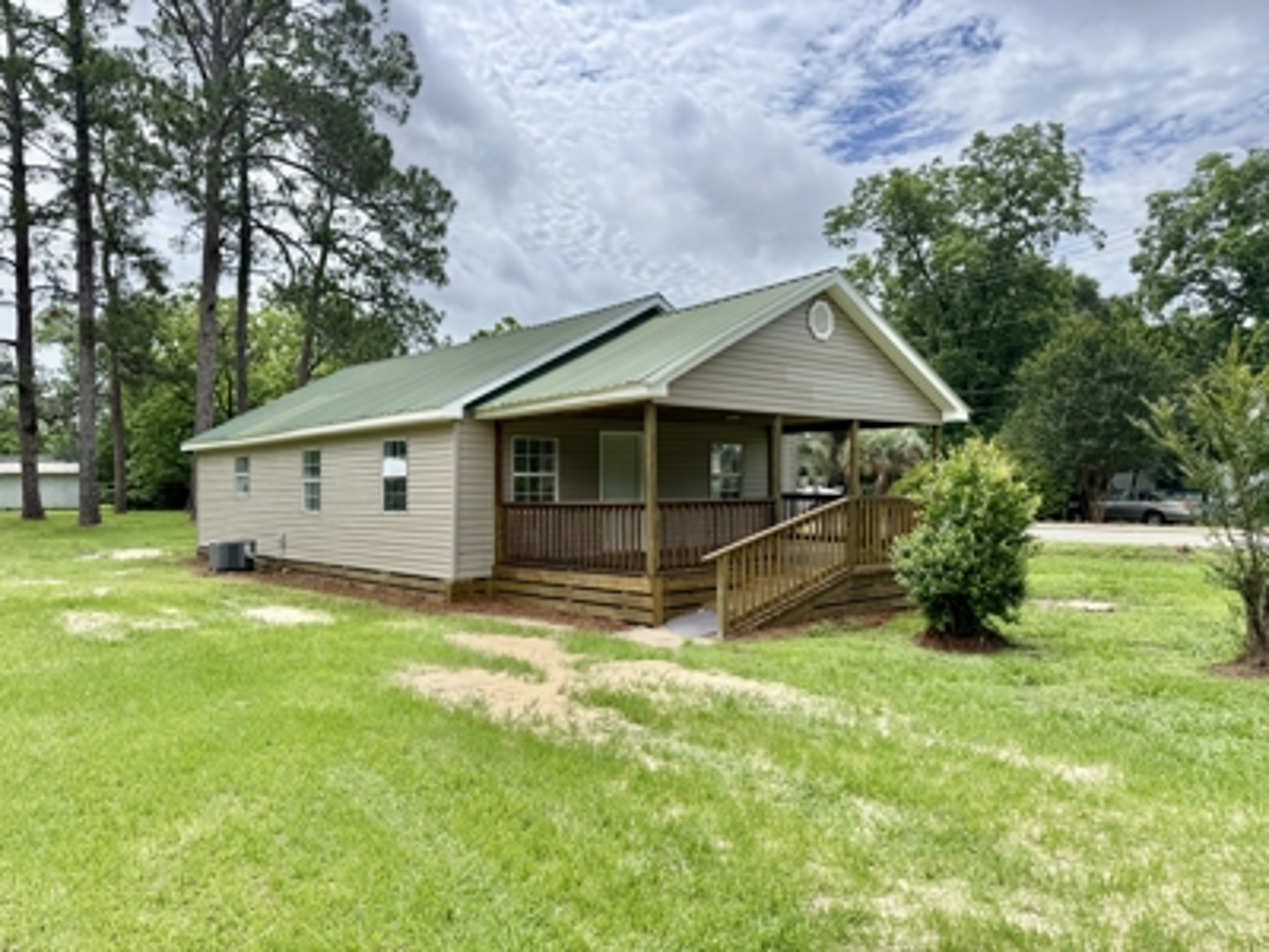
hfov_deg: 71.6
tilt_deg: -0.4
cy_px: 476
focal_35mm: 24
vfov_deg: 56.8
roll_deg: -1.1
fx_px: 880
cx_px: 634
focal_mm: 6.76
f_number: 1.78
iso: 80
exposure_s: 1/4167
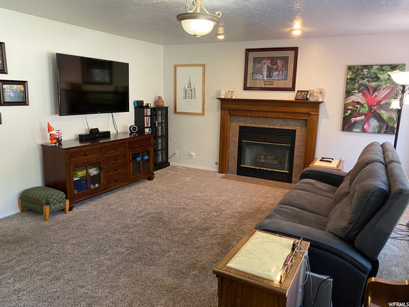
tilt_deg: -11.3
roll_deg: -1.6
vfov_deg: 53.1
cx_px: 204
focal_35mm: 26
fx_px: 307
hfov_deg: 67.3
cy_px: 154
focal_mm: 4.25
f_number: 1.8
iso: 200
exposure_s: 1/60
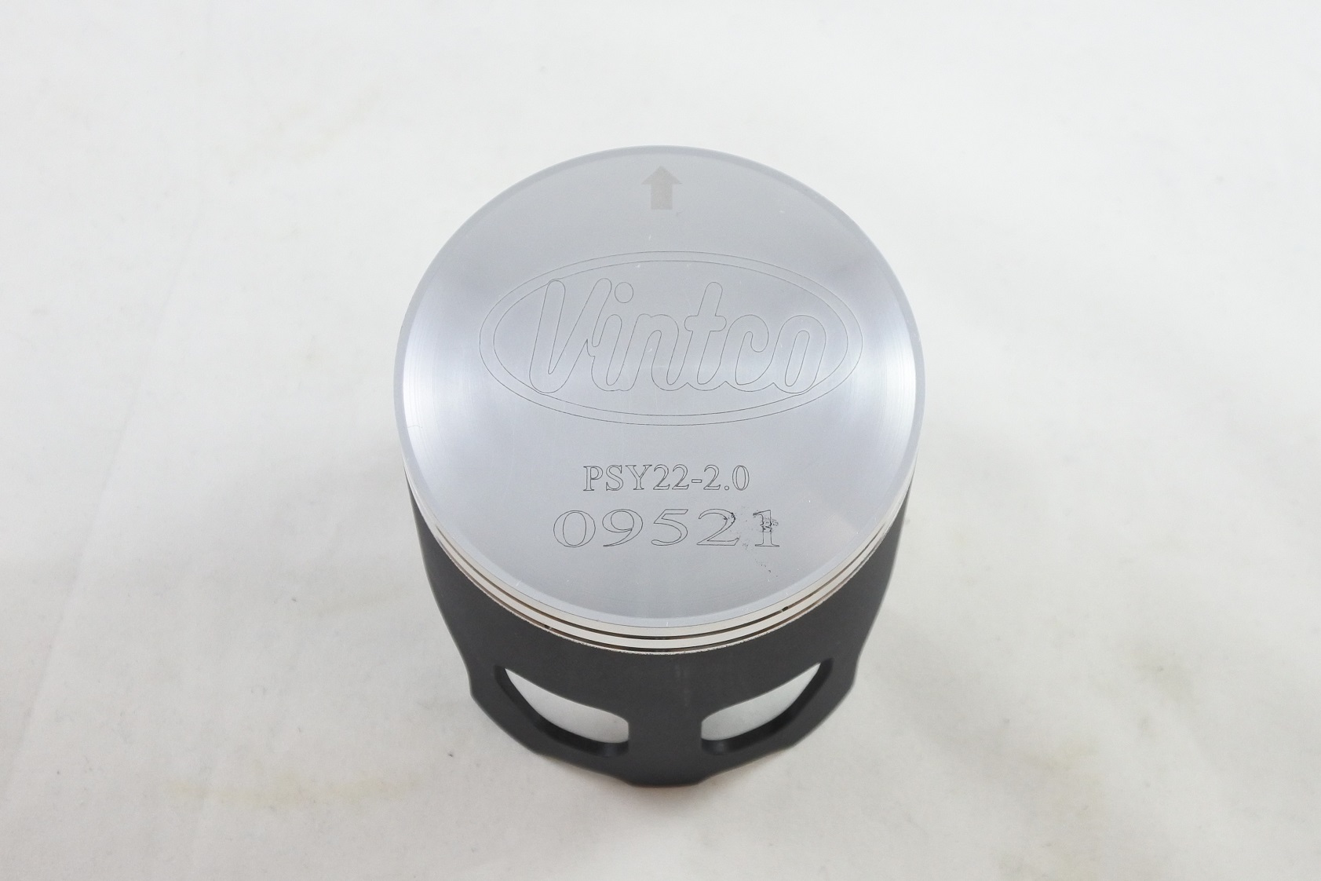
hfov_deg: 40.3
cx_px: 660
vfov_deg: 27.5
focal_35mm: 49
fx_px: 1798
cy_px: 440
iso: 640
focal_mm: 18.4
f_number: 4.5
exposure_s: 1/125
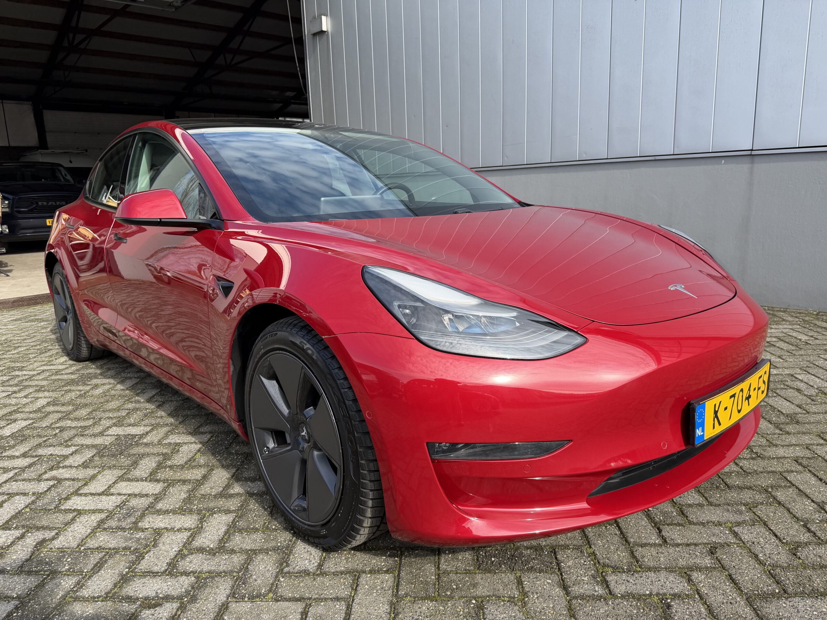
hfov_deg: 71.6
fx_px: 573
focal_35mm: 24
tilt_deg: -11.9
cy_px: 310
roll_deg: +1.7
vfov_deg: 56.8
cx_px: 414
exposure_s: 1/2053
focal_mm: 6.76
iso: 80
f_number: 1.78
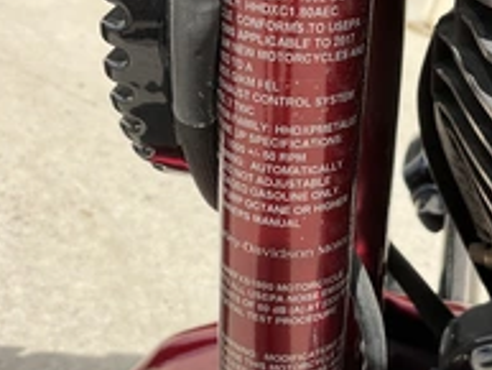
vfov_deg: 24.4
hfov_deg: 31.9
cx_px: 331
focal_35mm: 60
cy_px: 199
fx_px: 853
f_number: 1.8
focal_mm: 3
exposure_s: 1/1377
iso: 25
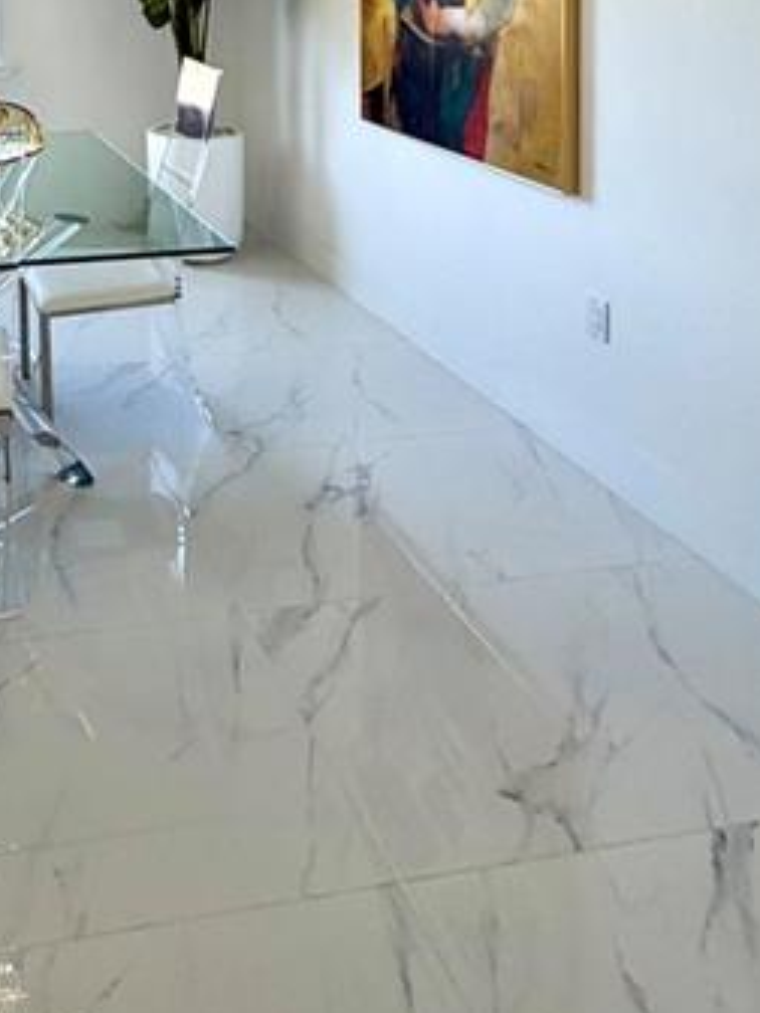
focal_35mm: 32
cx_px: -18
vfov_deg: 45.4
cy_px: -54
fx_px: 937
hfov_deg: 38.6
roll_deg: +0.5
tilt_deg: -1.2
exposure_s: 1/129
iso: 50
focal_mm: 2.22
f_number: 2.2
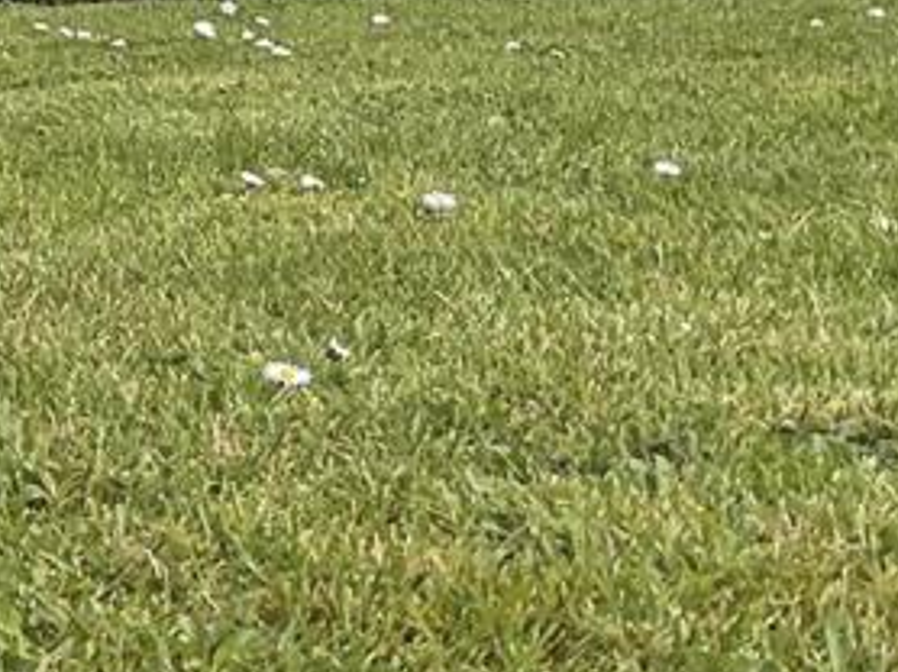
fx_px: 2773
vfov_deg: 12.6
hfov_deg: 16.4
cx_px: -530
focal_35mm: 107
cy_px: -530
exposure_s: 1/1600
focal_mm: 3
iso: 16
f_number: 1.8
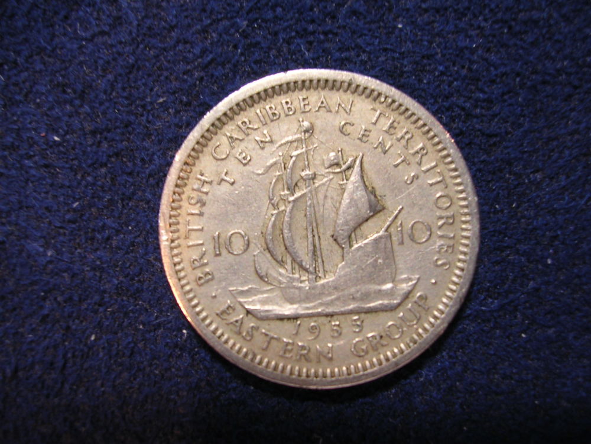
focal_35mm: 38
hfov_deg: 49.0
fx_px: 649
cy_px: 222
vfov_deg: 37.7
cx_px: 296
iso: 100
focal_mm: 5.8
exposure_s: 1/6.4
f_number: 2.8
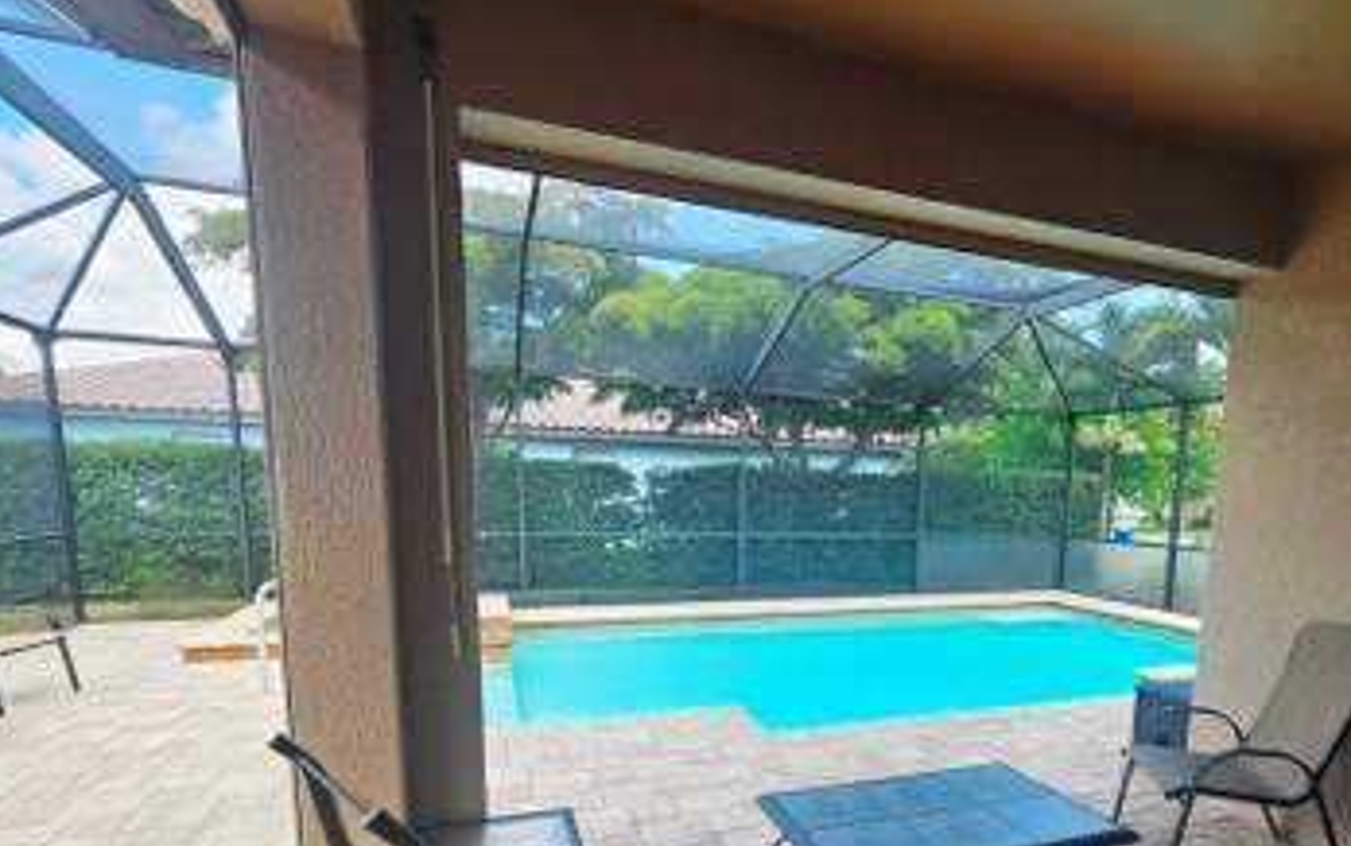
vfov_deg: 60.0
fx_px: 700
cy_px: 598
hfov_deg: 86.6
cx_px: 823
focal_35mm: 19
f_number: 2.2
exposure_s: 1/359
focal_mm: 2.2
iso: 100
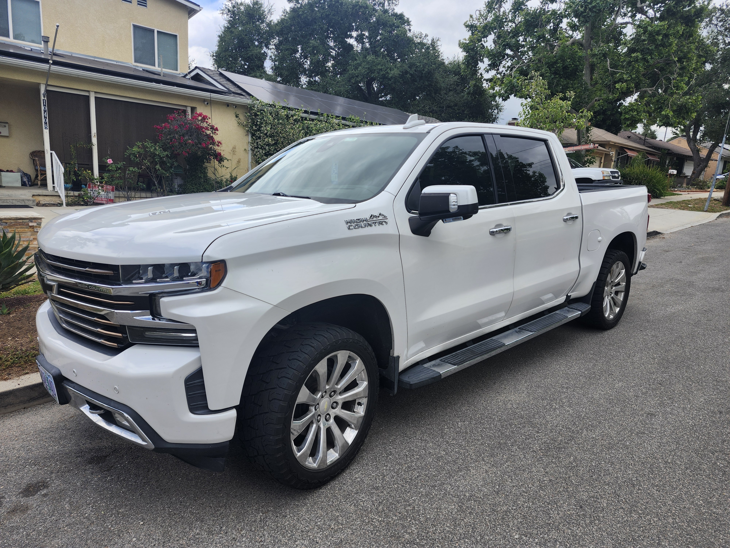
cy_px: 274
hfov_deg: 73.9
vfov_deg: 58.9
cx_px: 365
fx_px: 485
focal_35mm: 23
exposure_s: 1/746
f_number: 1.8
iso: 25
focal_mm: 5.54
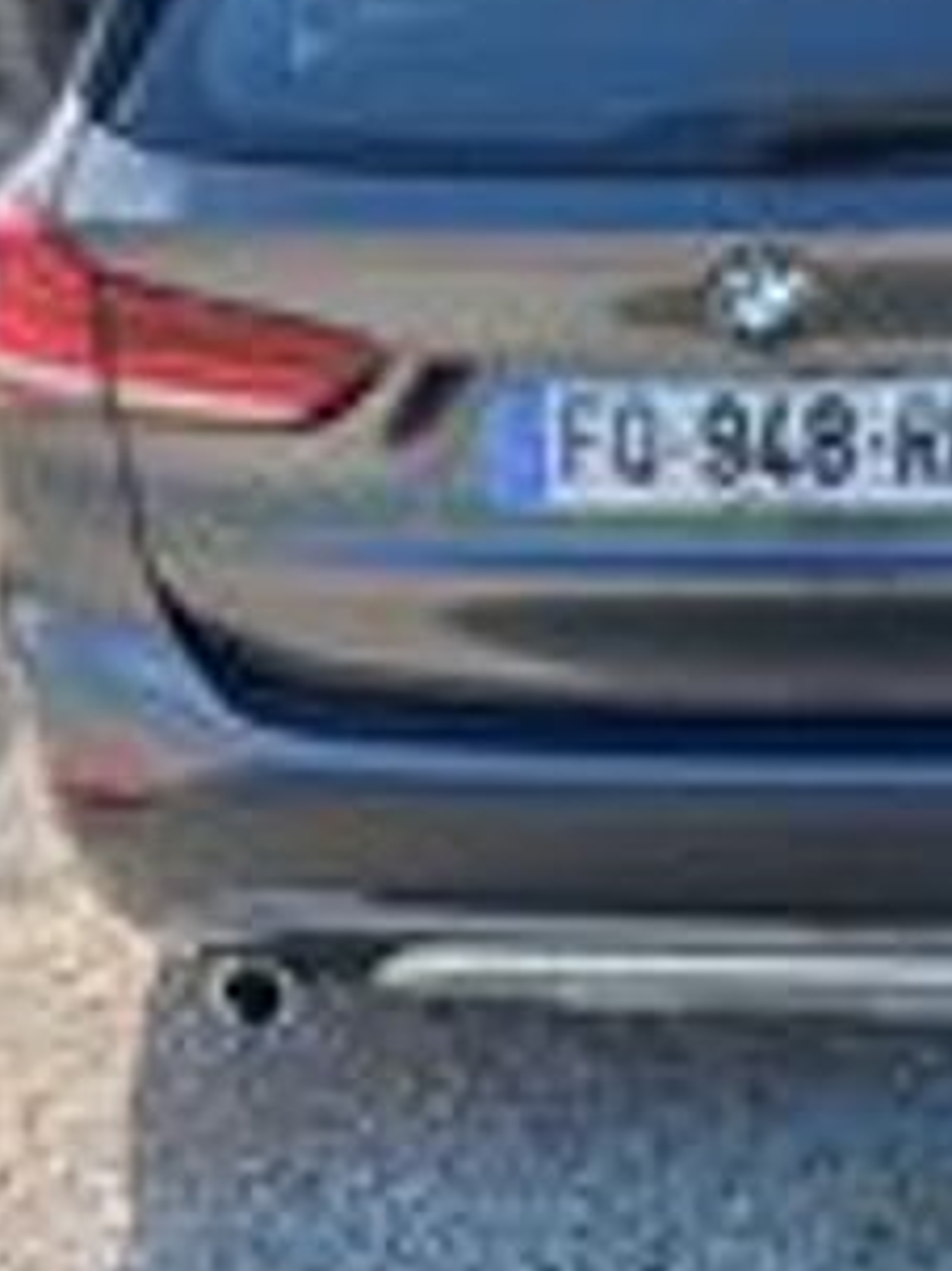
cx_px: 721
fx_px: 2092
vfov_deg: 33.8
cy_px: 675
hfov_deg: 25.3
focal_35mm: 57
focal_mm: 3.98
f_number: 1.8
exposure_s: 1/179
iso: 20
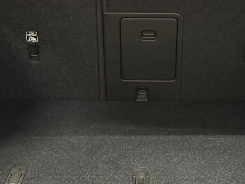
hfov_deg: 19.1
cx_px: 141
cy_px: 68
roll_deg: -0.1
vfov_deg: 14.3
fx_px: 729
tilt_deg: -14.6
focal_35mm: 103
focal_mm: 6.76
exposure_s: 1/33
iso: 400
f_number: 1.78
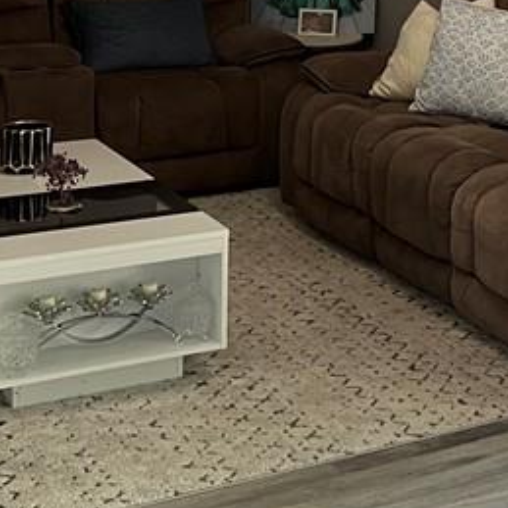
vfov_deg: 18.2
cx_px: 581
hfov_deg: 18.3
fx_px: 1511
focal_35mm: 91
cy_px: -92
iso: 200
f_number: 1.5
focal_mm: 5.7
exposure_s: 1/60
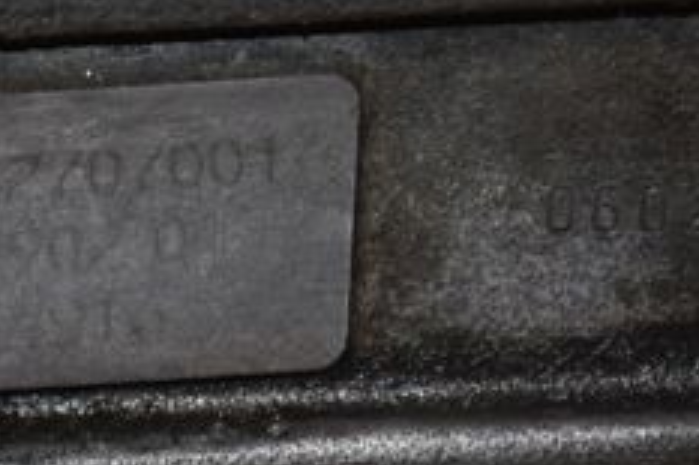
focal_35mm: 433
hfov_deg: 4.8
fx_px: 8409
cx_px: 87
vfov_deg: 3.2
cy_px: 201
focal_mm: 105
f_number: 5.6
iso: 800
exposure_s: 1/60
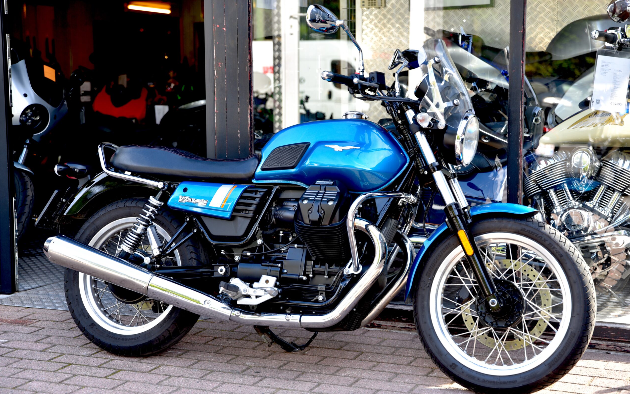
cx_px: 317
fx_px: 1168
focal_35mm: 68
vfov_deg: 19.1
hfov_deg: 30.2
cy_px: 209
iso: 100
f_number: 3.5
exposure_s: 1/60
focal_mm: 66
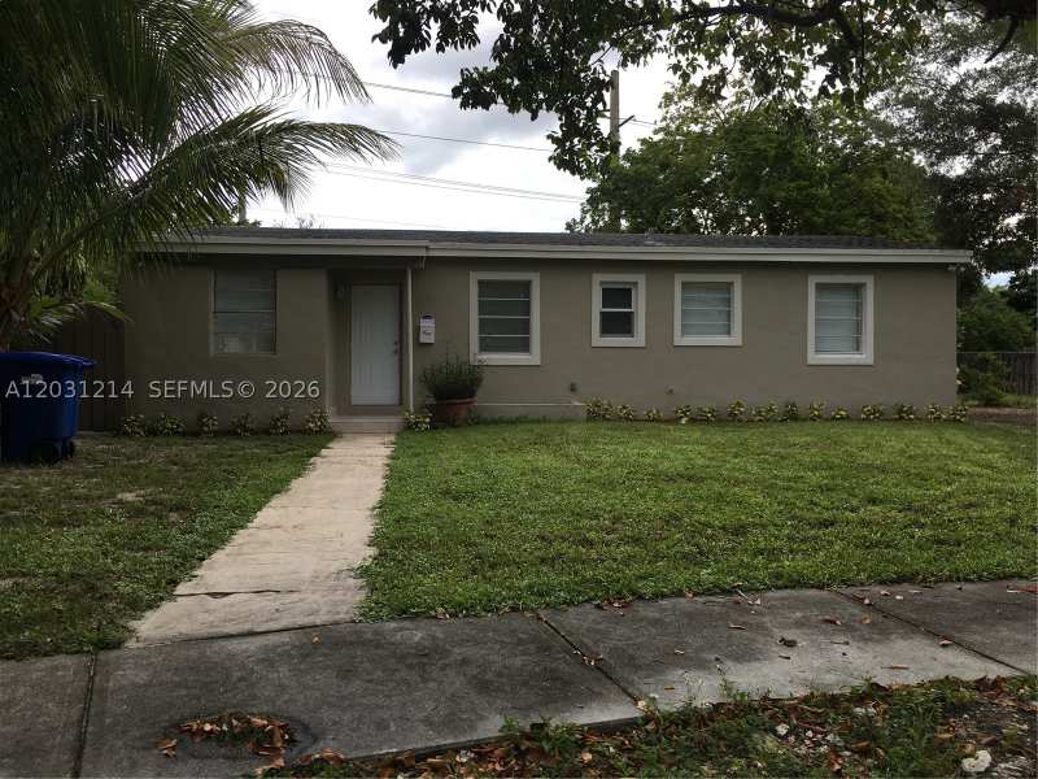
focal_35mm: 29
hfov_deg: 61.7
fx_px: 870
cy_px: 390
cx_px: 519
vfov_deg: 48.2
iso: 25
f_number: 2.2
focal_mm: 4.15
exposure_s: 1/625
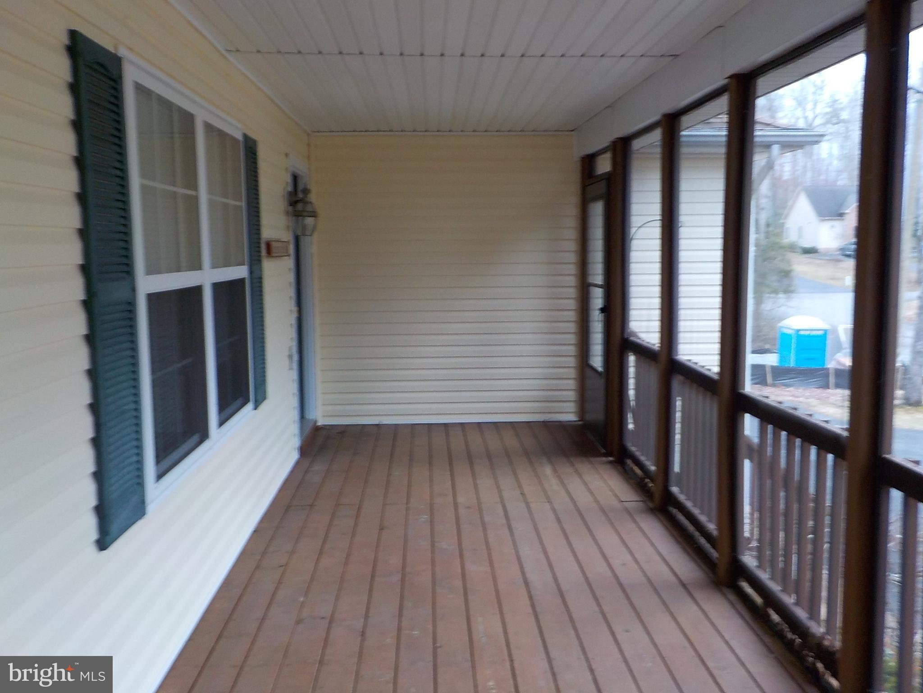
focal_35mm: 30
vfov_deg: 46.8
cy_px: 346
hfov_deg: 60.0
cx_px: 462
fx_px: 800
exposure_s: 1/30
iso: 160
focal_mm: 4.1
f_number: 3.3
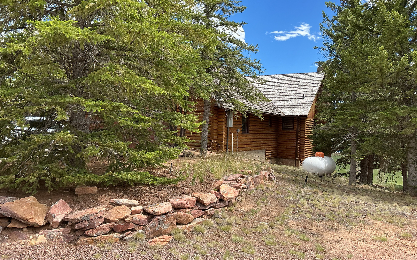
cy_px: 114
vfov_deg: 40.5
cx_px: 210
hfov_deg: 61.2
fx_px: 352
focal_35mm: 31
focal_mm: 3
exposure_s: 1/842
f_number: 1.8
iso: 25
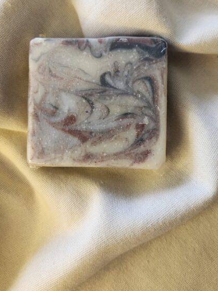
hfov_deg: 42.9
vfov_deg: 55.0
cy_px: 116
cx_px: 110
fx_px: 277
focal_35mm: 33
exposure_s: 1/100
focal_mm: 5.4
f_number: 1.8
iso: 160
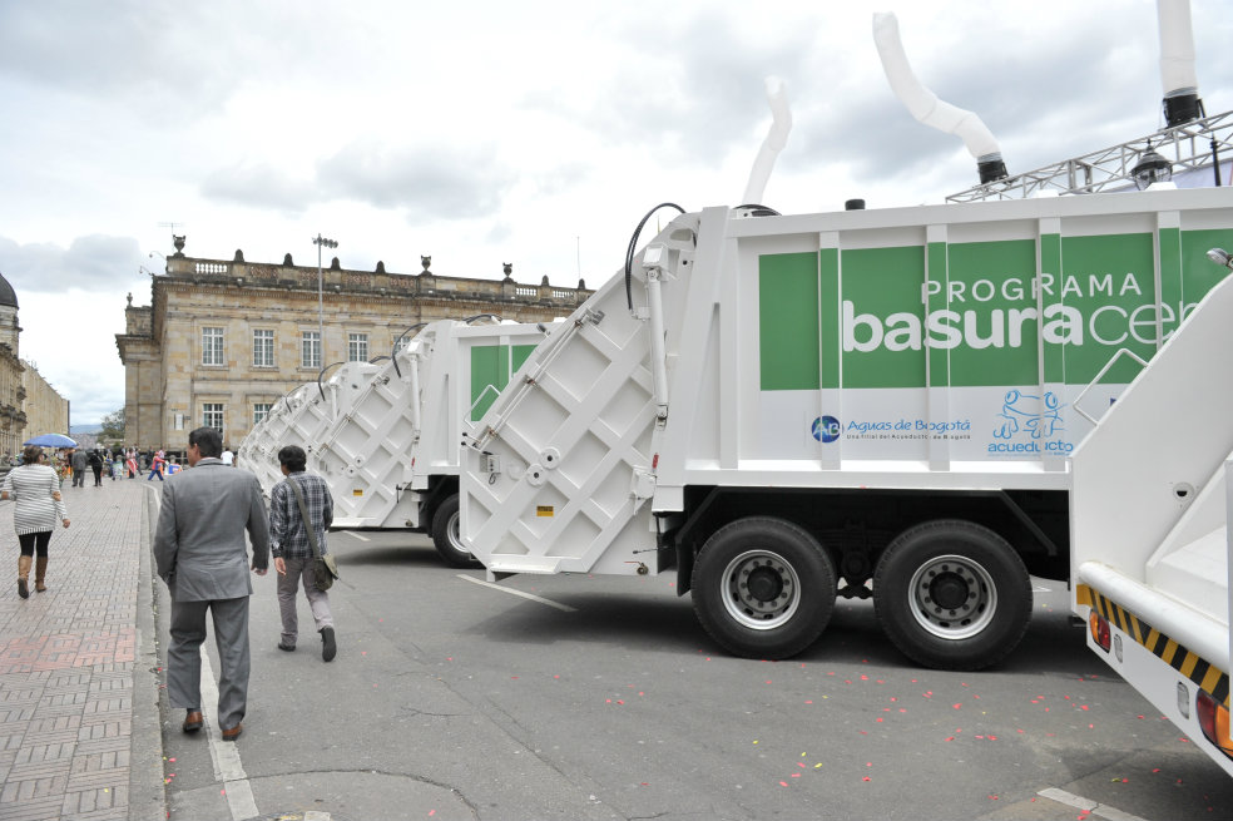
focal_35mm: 24
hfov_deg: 73.8
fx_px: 822
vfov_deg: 53.1
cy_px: 410
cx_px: 616
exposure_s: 1/3200
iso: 800
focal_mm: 24
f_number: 4.5
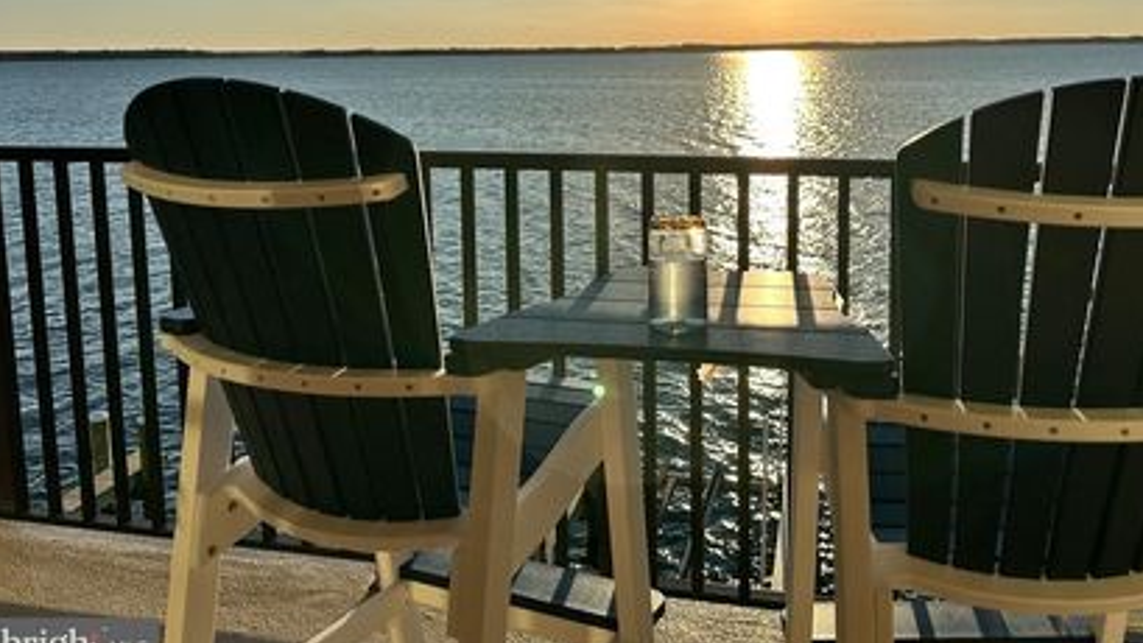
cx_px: 687
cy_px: 150
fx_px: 970
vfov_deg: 35.7
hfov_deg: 60.5
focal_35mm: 32
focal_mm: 6.86
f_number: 1.78
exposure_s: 1/9709
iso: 80
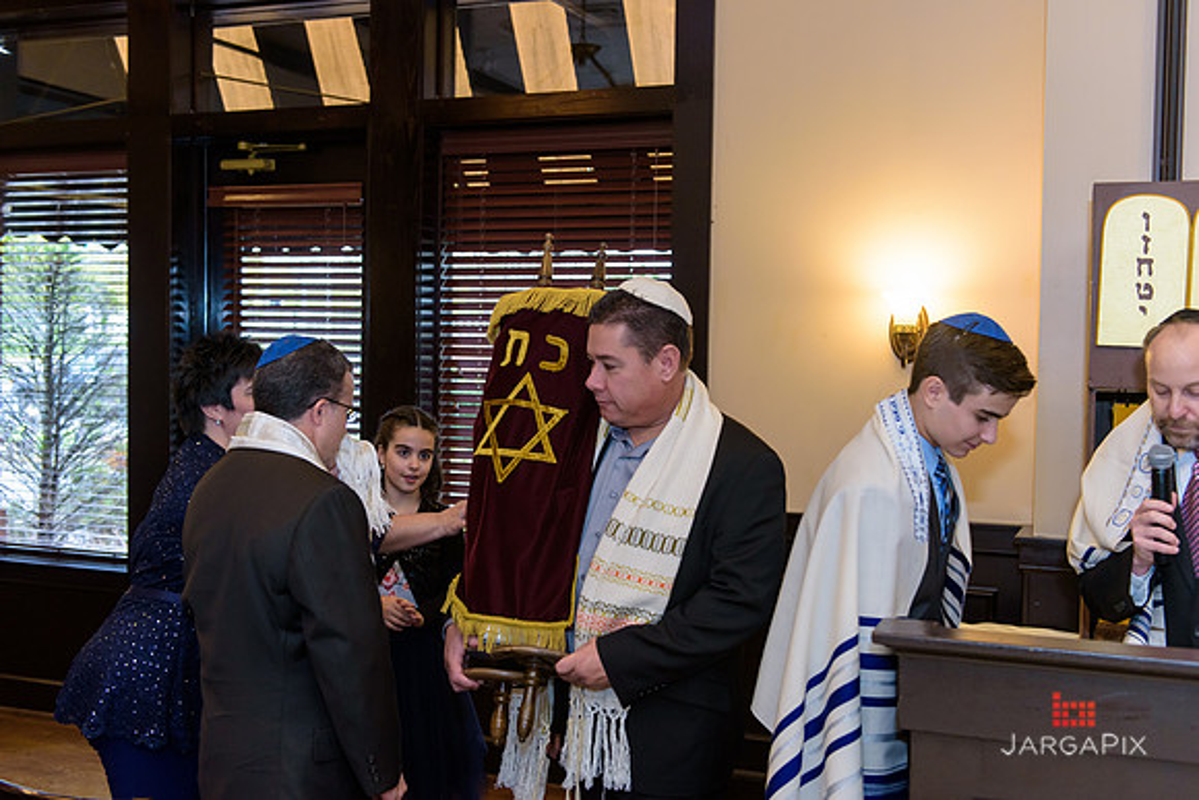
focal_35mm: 38
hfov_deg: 50.7
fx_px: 1266
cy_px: 400
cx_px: 600
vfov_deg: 35.1
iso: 1250
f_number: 3.2
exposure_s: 1/125
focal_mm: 38
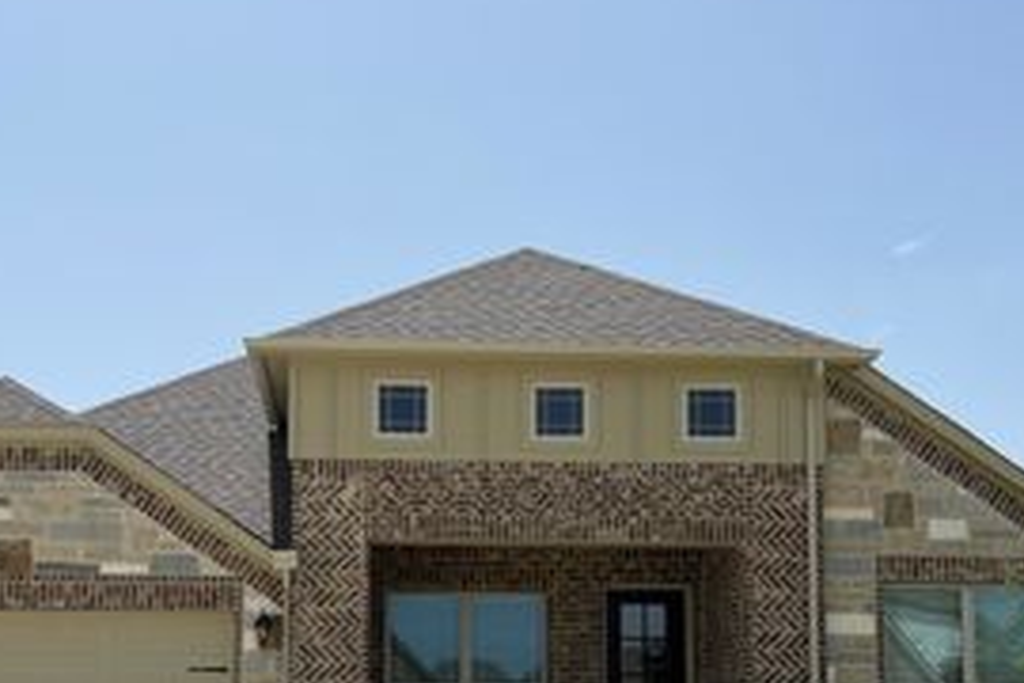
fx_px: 1422
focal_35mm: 50
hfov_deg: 39.5
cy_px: 594
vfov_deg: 26.2
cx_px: 436
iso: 50
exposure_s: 1/6579
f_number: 1.5
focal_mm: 5.7
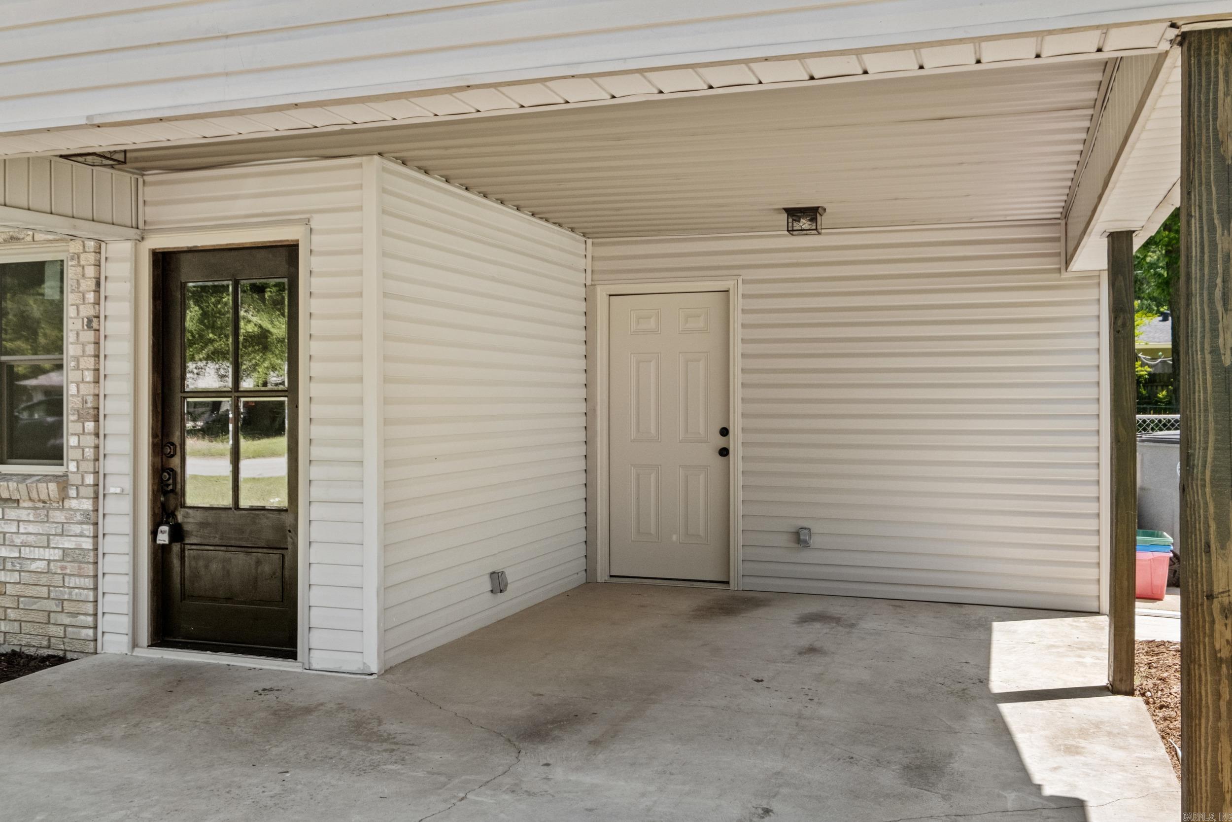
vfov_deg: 42.3
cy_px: 411
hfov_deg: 60.3
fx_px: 1061
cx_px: 616
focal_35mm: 31
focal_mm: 20.9
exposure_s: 1/100
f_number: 8
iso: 400
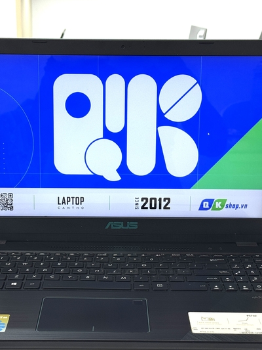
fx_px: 726
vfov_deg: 27.0
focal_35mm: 72
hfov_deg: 20.4
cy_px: 181
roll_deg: +0.8
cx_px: 118
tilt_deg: -14.0
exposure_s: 1/100
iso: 50
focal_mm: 6.76
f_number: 1.78
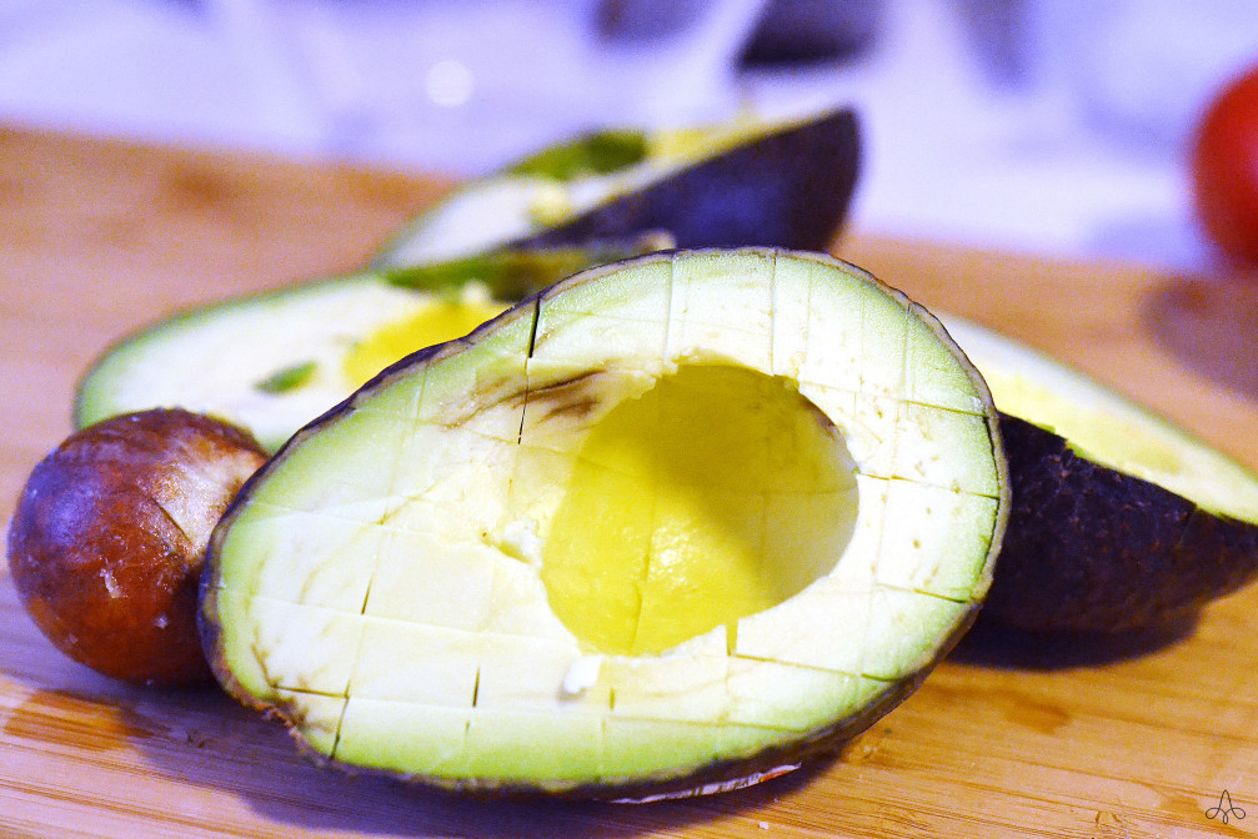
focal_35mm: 61
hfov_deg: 32.9
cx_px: 630
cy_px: 414
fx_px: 2132
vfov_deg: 22.3
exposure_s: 1/80
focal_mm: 40
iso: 3200
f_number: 4.5
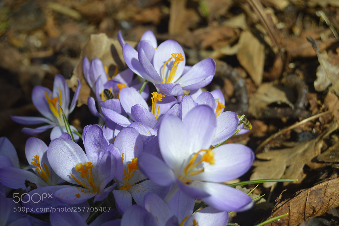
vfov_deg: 16.5
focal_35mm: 82
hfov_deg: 24.6
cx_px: 170
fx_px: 776
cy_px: 113
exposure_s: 1/250
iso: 100
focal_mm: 55
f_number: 8
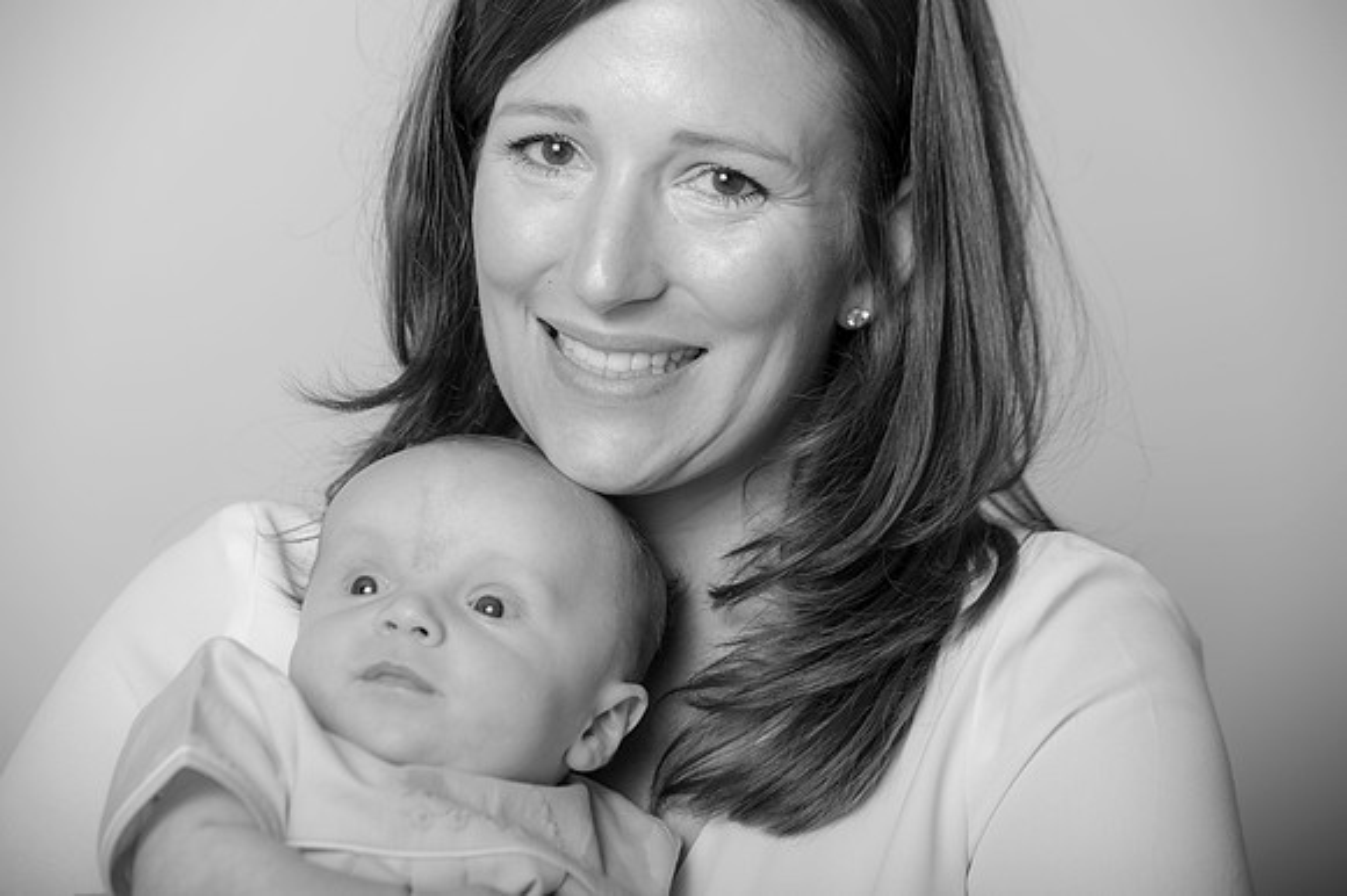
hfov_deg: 14.7
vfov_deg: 9.8
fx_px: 5235
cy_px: 448
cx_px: 674
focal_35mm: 140
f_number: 5.6
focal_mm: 140
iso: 250
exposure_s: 1/200
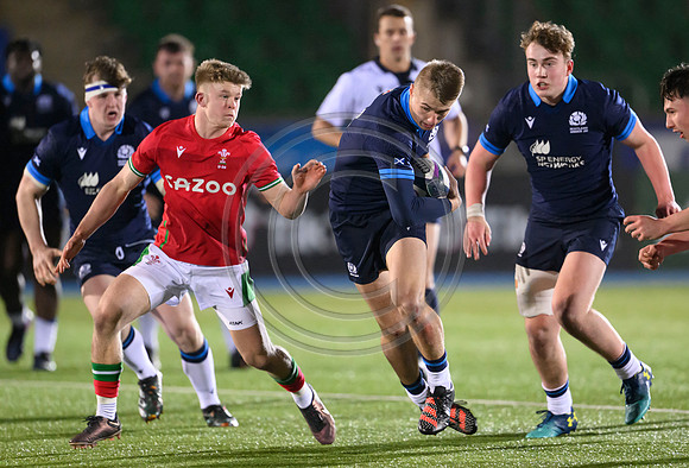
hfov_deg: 3.9
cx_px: 434
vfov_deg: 2.6
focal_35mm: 531
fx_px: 10212
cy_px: 297
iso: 6400
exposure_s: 1/800
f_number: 3.2
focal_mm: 400
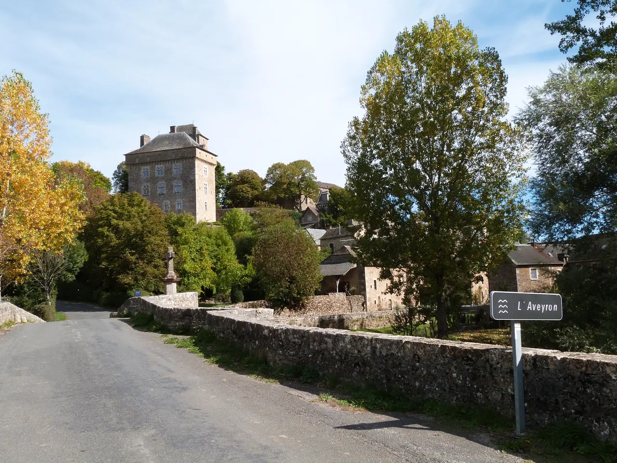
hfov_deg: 52.6
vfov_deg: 40.7
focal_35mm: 35
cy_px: 232
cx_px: 308
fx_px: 624
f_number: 5.6
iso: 100
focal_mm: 6.2
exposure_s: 1/320
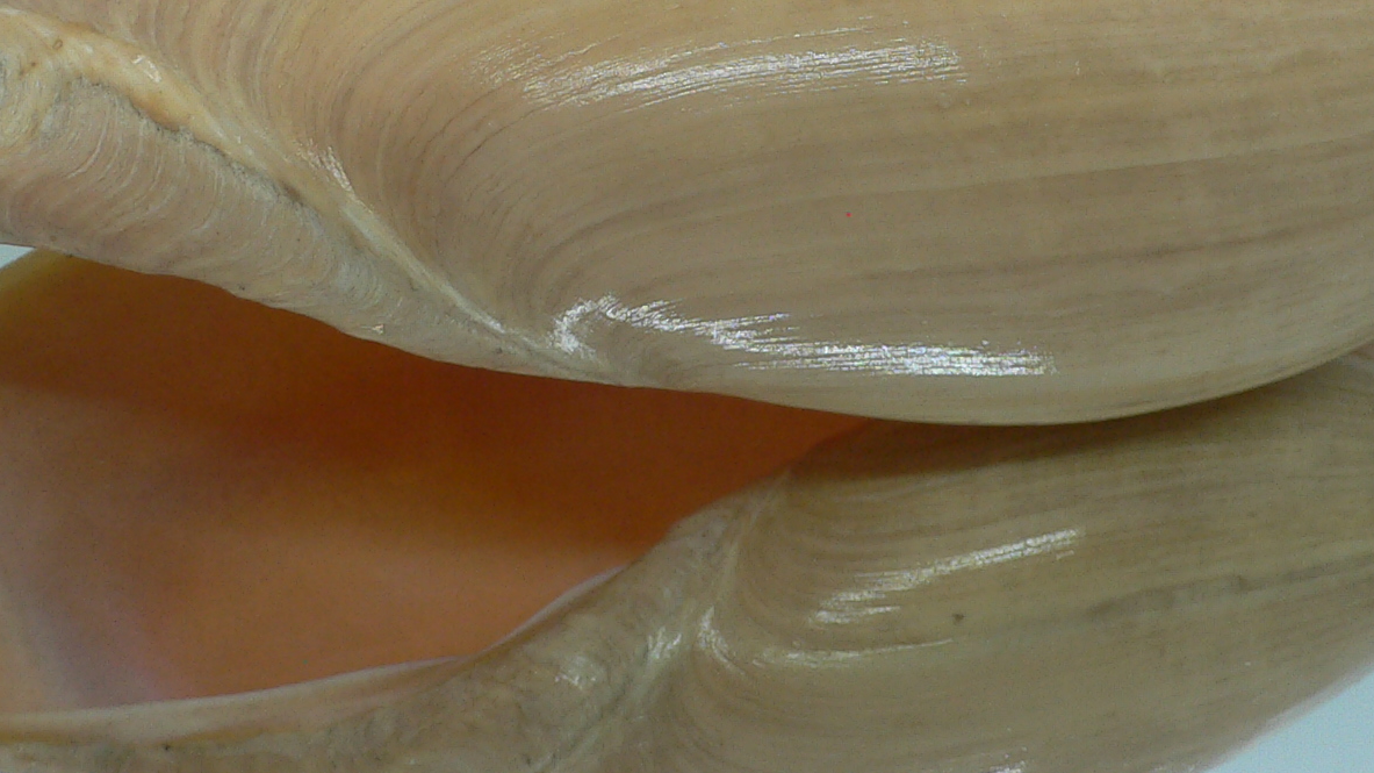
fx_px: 2368
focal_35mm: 65
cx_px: 718
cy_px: 42
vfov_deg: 18.2
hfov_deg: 32.4
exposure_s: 1/60
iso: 80
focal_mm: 4.6
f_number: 2.8
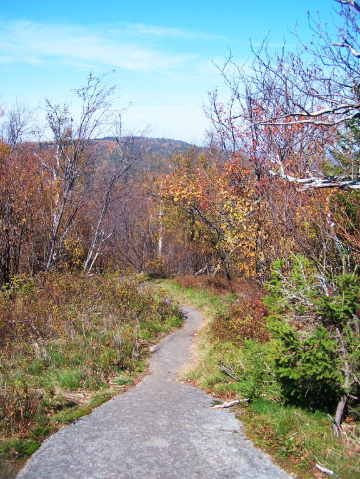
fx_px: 527
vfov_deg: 49.0
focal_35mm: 38
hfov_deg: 37.7
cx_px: 180
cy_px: 240
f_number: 2.8
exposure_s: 1/1000
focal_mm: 6.3
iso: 80
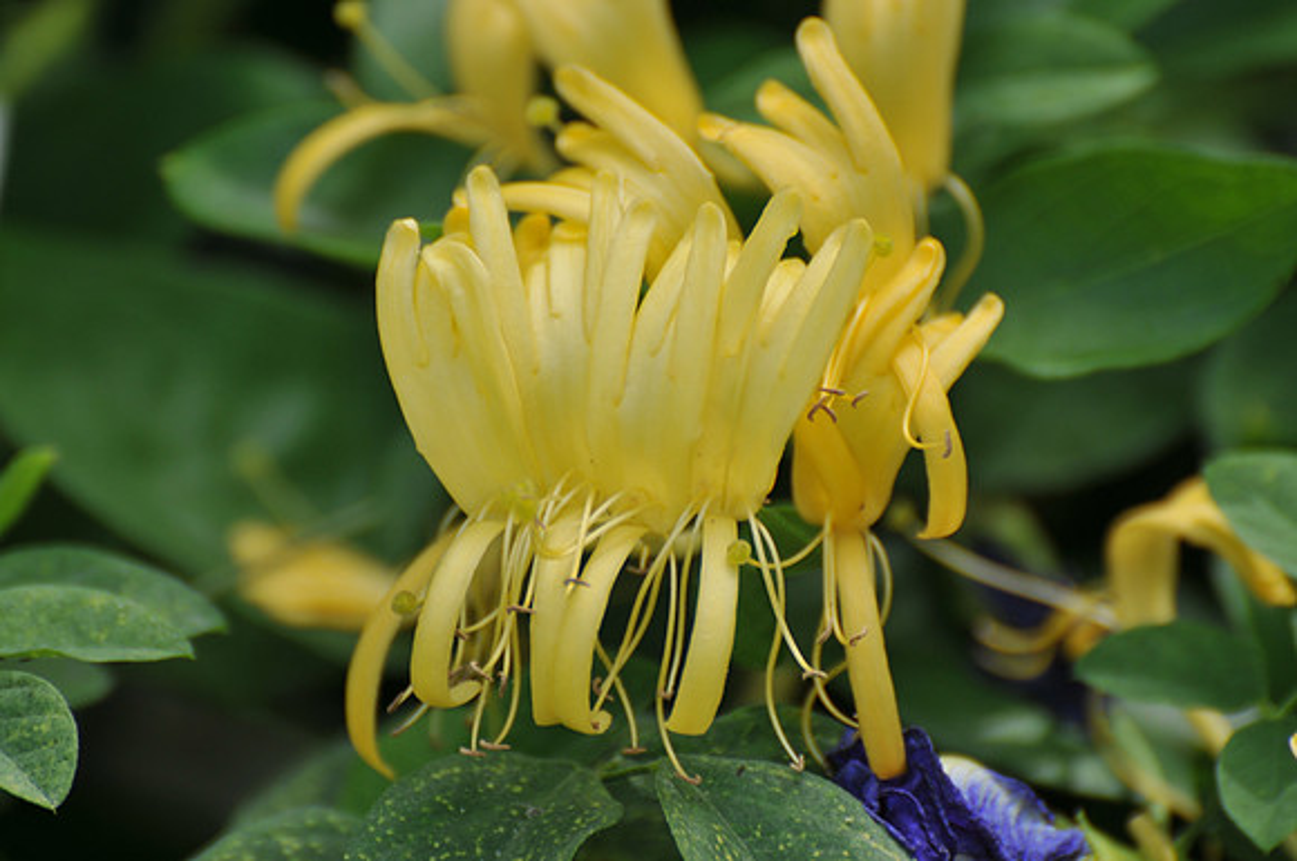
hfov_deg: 4.6
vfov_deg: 3.0
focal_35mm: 450
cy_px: 430
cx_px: 648
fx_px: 16190
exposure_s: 1/250
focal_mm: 300
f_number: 5.6
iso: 200
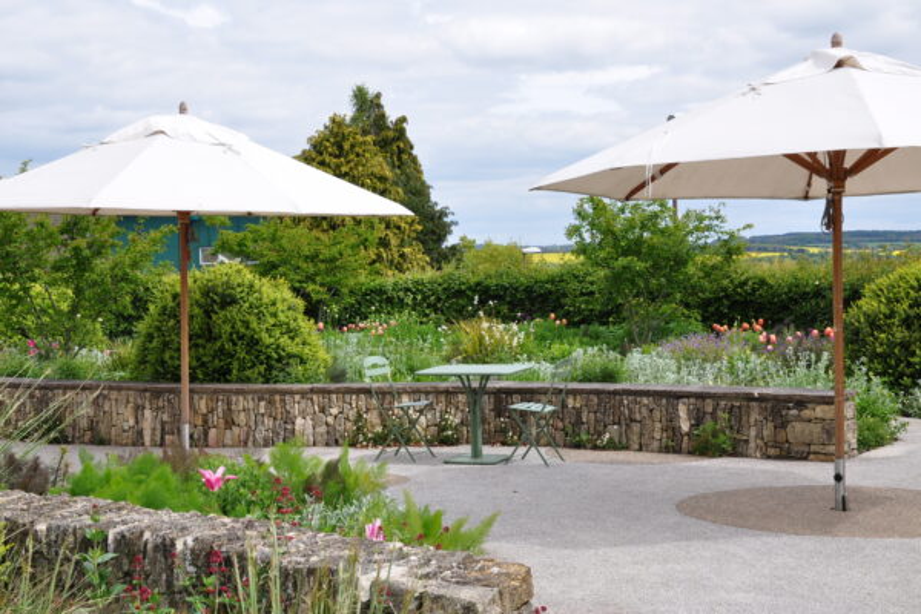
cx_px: 460
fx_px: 1458
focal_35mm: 57
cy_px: 307
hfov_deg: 35.1
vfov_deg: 23.8
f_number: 10
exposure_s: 1/250
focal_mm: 38
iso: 200
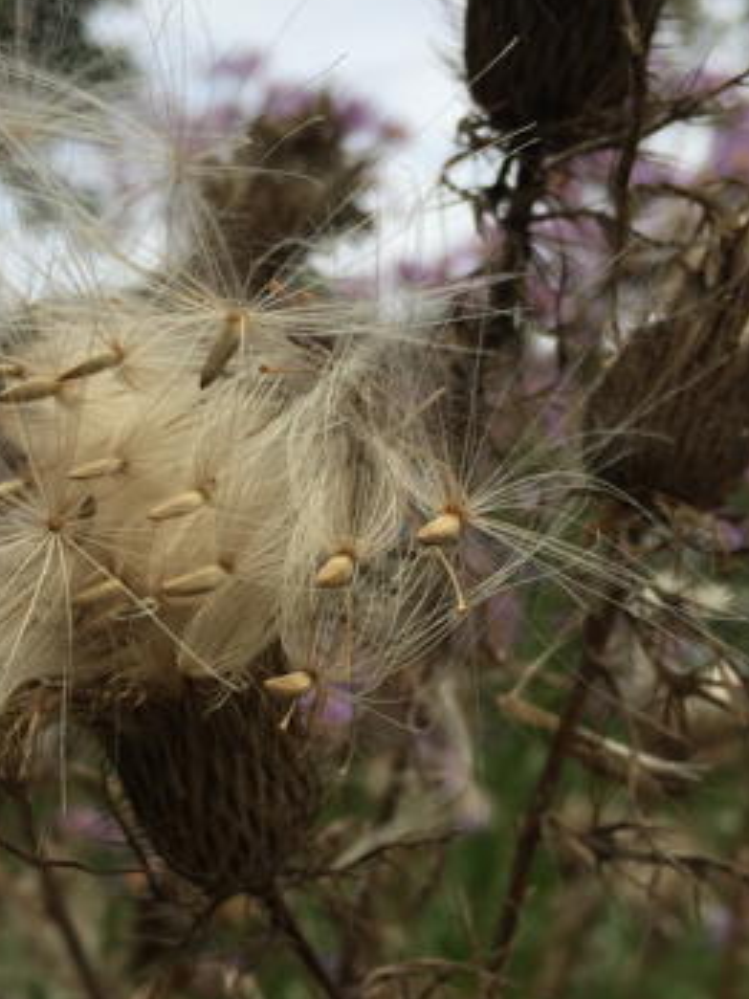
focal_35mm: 50
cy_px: 586
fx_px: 1442
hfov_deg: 29.0
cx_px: 264
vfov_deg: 38.1
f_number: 2.2
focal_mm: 4.15
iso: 32
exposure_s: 1/1041
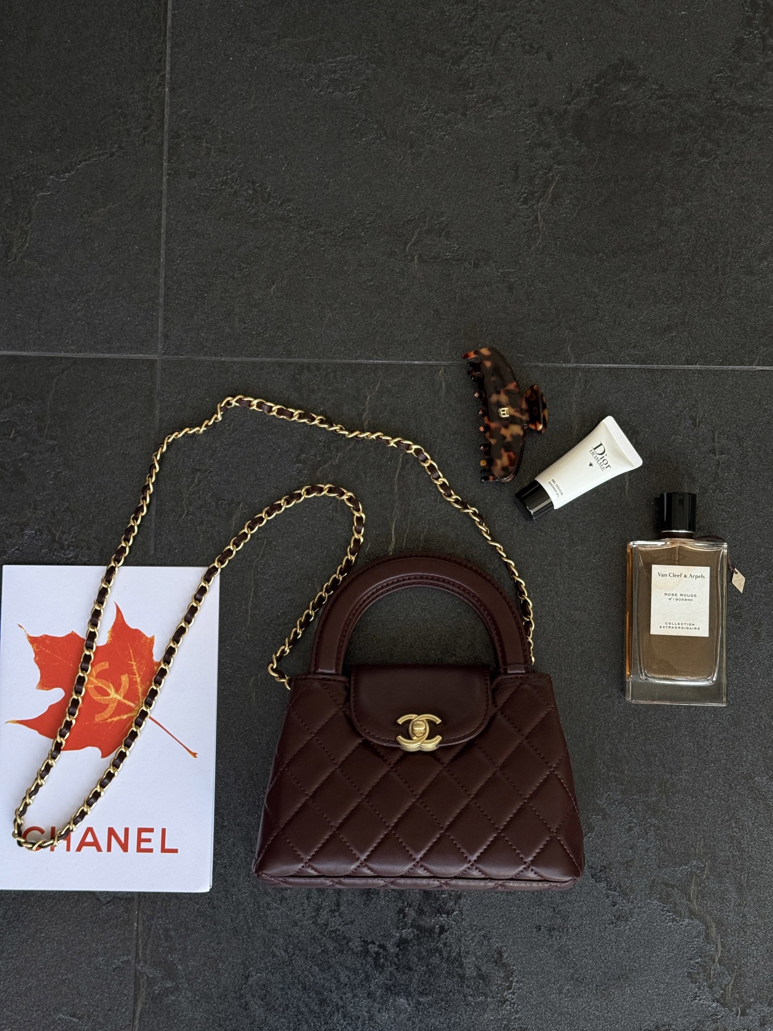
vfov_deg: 39.7
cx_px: 386
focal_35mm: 48
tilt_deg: -85.7
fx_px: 1429
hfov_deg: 30.3
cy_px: 516
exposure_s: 1/136
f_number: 1.78
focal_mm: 6.76
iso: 200
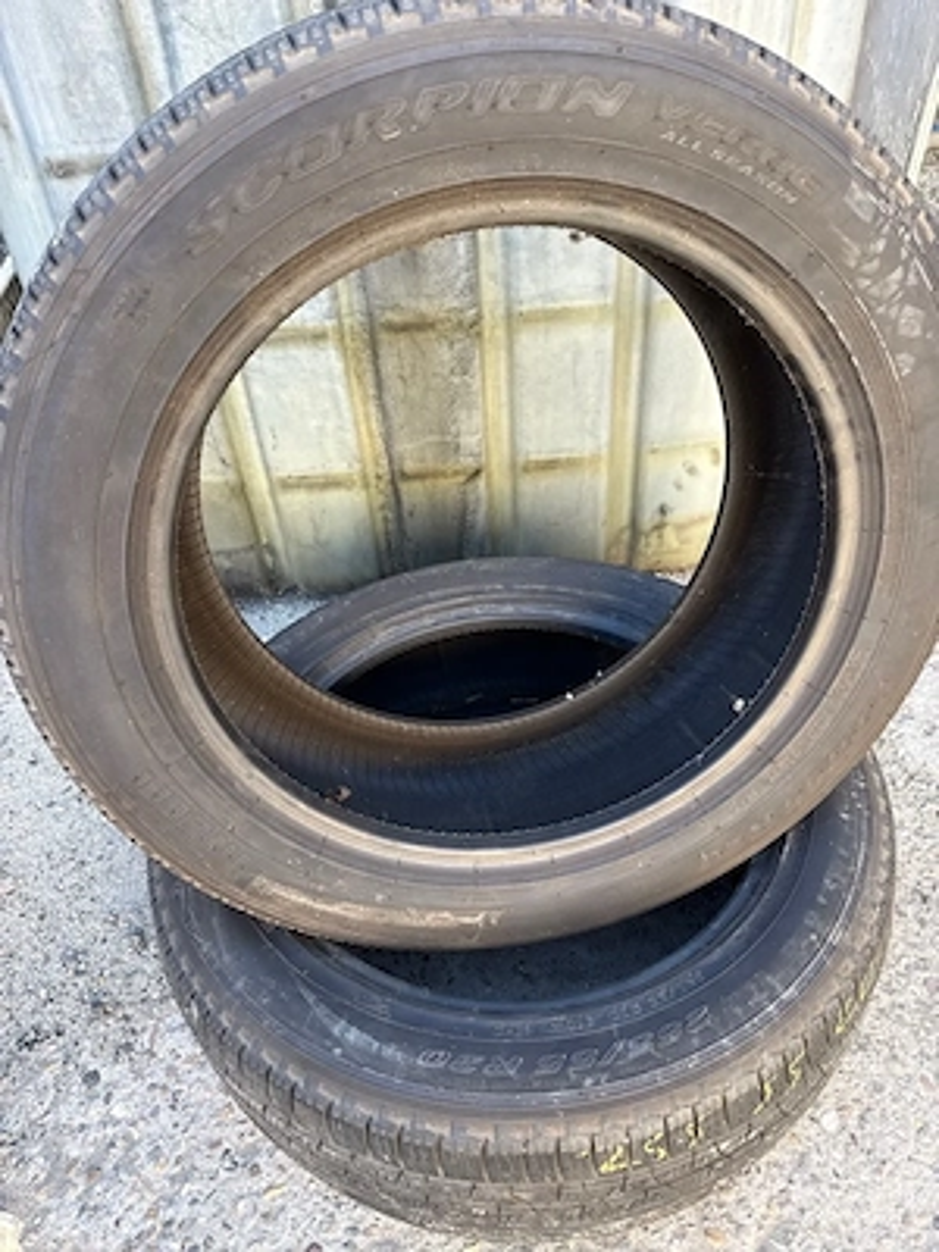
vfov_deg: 71.6
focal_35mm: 24
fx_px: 868
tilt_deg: -42.6
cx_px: 470
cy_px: 626
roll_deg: +3.4
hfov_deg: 56.8
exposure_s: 1/121
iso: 64
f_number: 1.78
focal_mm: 6.76
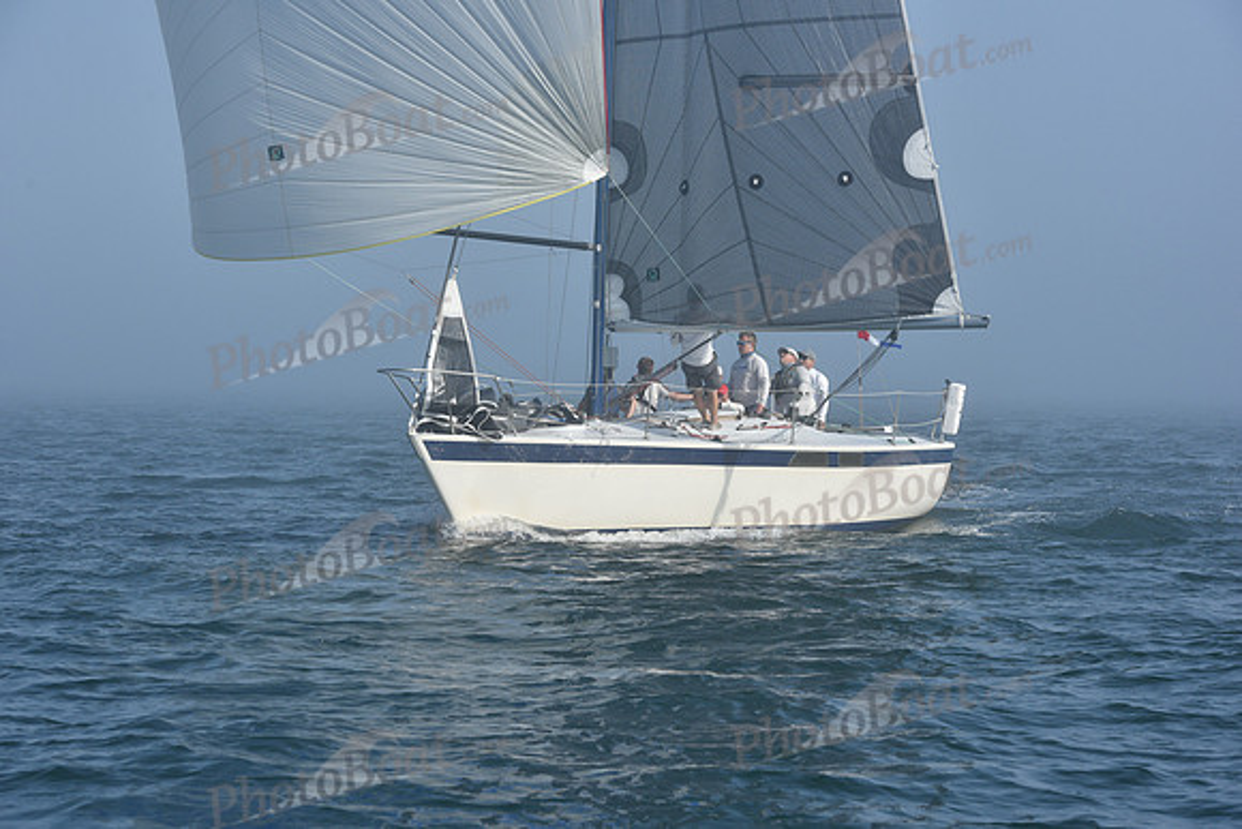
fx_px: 3796
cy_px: 414
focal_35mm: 110
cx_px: 621
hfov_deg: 18.6
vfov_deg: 12.5
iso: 320
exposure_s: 1/1250
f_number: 9
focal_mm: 110
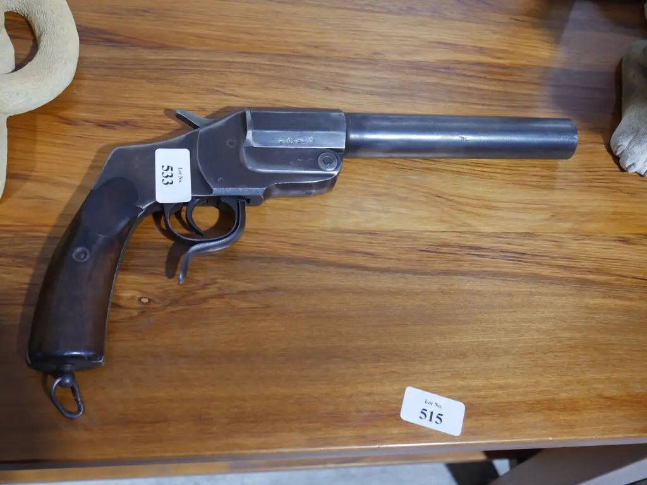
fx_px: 785
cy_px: 242
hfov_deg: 44.8
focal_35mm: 42
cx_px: 324
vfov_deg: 34.3
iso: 800
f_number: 4.6
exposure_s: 1/60
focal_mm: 21
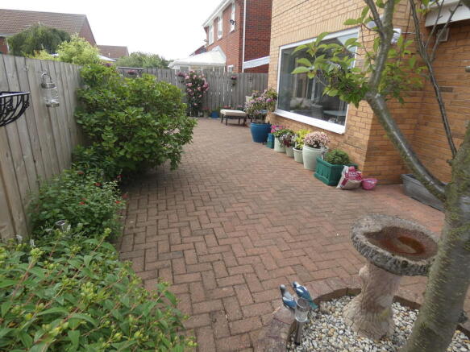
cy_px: 176
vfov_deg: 66.0
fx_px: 271
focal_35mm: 20
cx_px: 235
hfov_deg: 81.8
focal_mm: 3.6
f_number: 2.8
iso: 80
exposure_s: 1/640
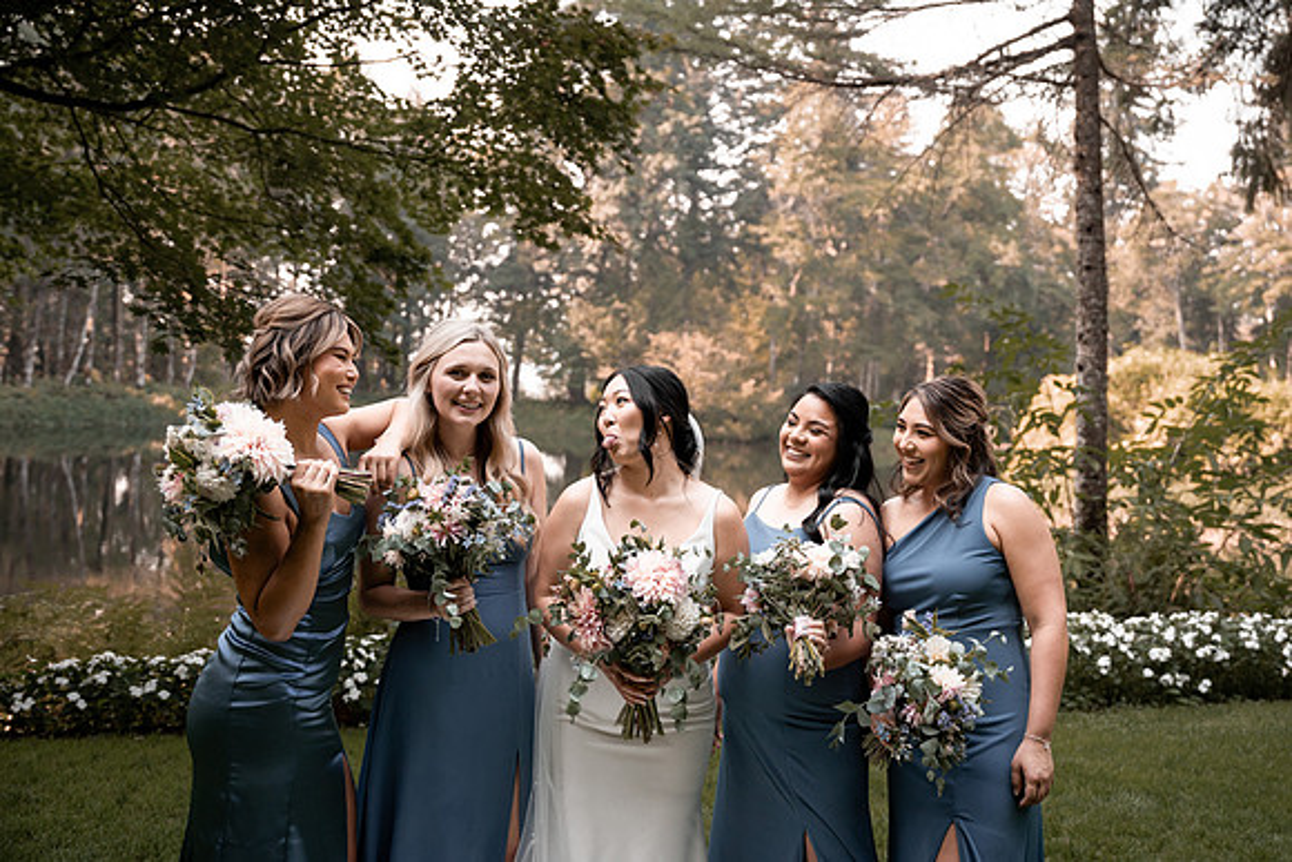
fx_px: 1380
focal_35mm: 38
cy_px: 389
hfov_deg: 50.1
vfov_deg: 34.7
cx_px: 710
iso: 250
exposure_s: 1/640
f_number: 2.8
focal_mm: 35
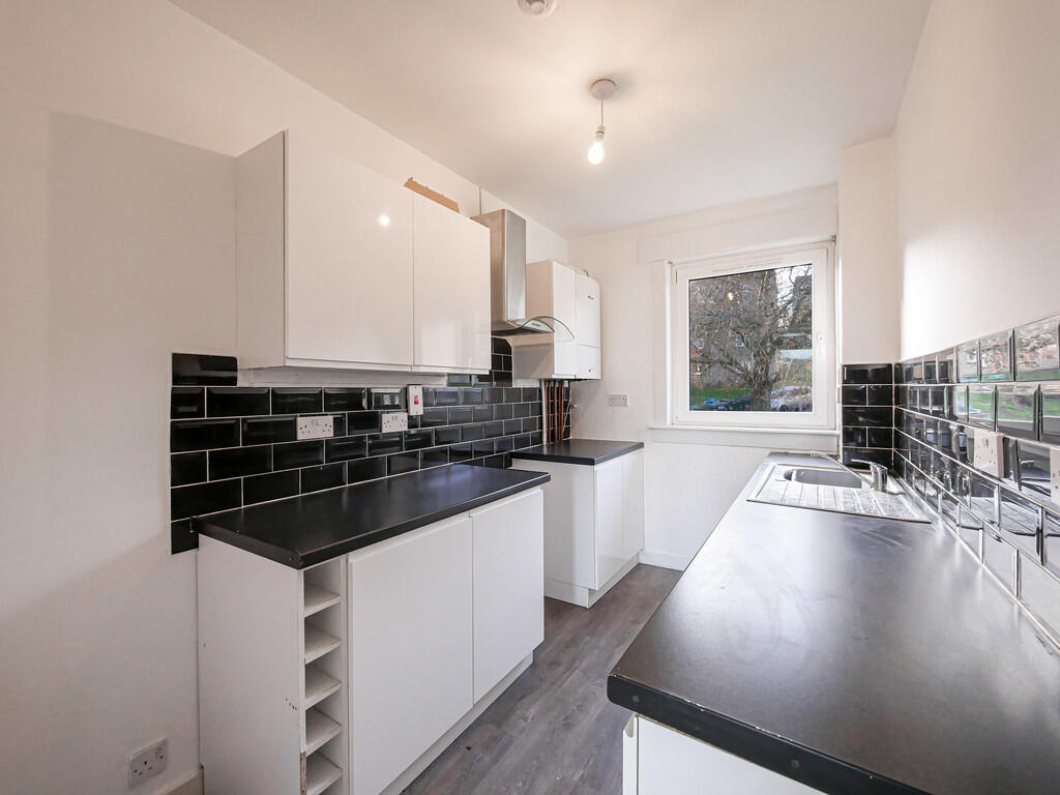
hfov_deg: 102.1
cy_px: 398
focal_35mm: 14
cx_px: 530
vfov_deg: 85.7
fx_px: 429
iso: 800
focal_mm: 7
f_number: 4
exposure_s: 1/60
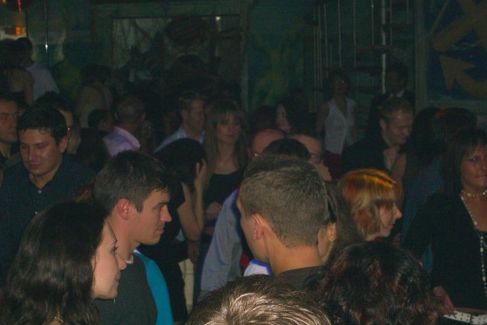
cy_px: 170
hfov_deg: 19.3
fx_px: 1434
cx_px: 227
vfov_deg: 12.9
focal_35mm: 106
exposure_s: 1/60
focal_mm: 19.7
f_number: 4.8
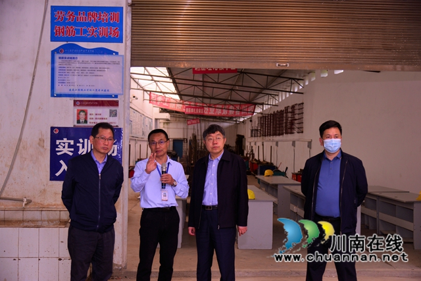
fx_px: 538
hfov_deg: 42.7
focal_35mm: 46
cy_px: 140
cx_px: 210
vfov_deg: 29.3
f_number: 4
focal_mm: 46
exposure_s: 1/125
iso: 400
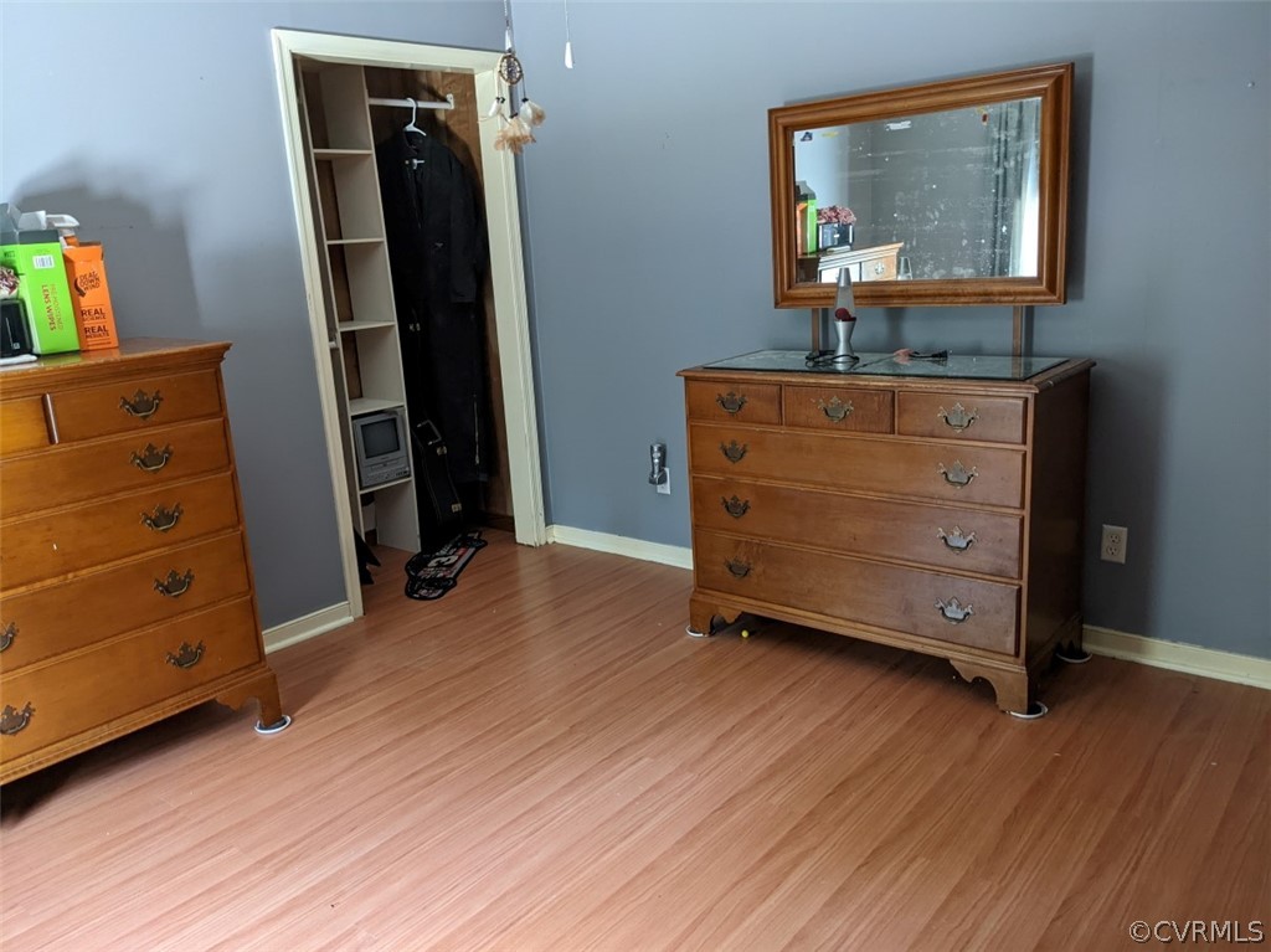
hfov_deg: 65.3
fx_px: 991
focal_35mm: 27
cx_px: 636
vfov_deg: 51.3
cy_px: 476
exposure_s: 1/24
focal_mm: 4.38
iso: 228
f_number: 1.73
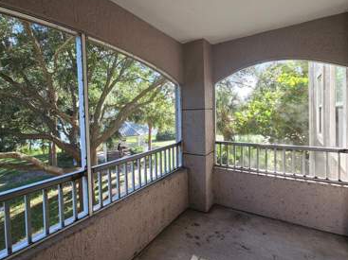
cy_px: 116
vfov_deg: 74.5
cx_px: 164
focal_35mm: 17
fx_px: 171
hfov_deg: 91.0
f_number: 2.2
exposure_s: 1/120
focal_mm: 2.2
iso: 64
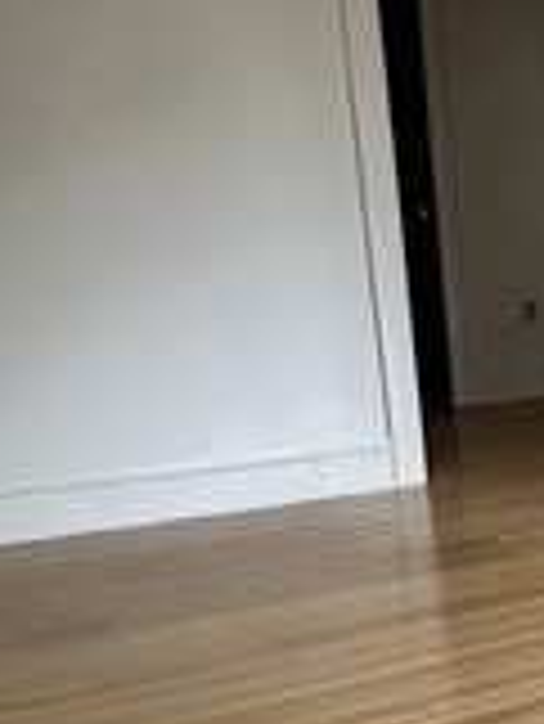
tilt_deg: -13.5
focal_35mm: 58
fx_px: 1214
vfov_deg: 32.9
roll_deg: -2.0
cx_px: 976
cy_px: 488
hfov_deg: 19.2
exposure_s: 1/99
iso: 250
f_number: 2.2
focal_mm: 2.22
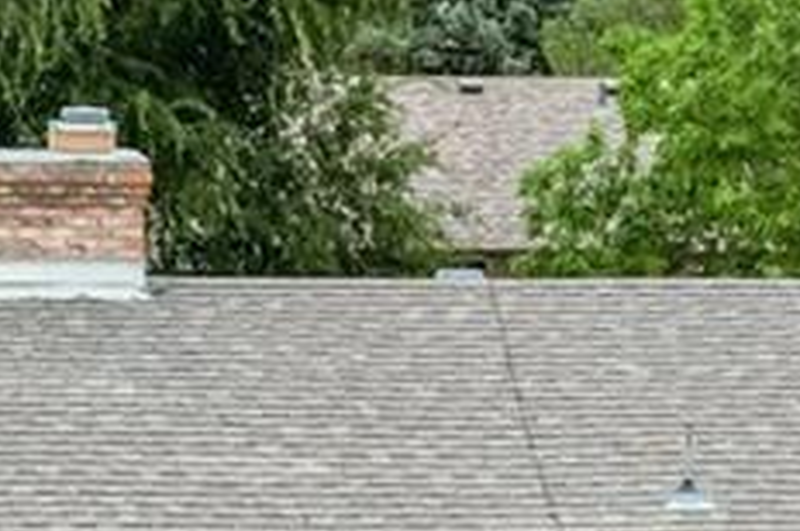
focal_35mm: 152
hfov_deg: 13.5
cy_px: 948
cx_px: 152
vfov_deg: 8.7
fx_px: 3373
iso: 130
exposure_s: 1/730
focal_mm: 8.38
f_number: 2.8
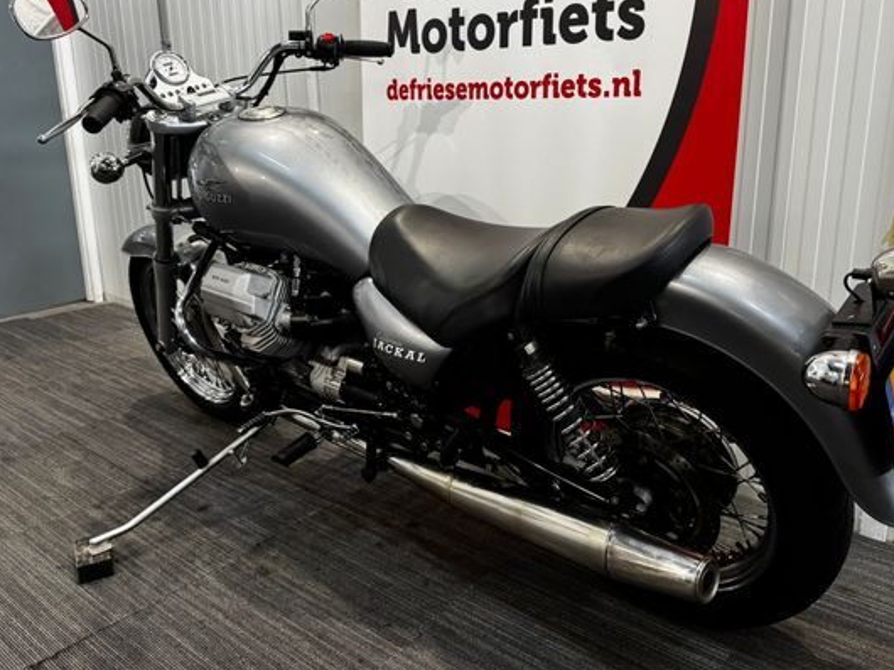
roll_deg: +1.0
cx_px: 481
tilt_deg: -14.4
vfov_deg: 48.1
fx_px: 749
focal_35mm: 29
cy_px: 300
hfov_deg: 61.6
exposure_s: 1/50
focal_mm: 6.76
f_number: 1.78
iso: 250
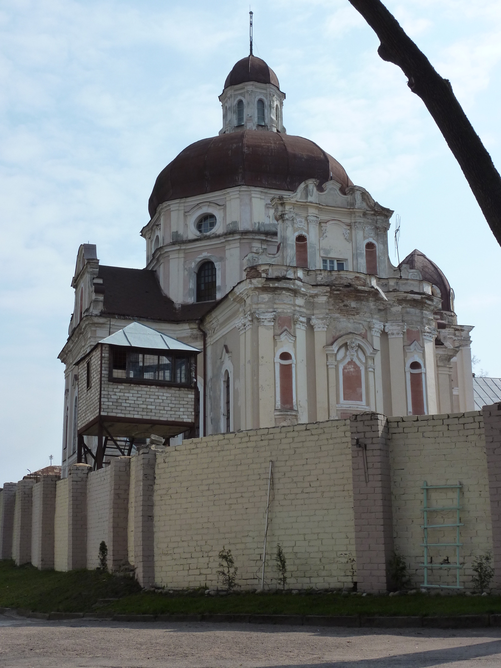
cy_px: 334
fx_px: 926
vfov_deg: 39.7
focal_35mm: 48
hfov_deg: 30.3
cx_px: 250
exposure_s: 1/500
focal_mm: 7.9
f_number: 5.6
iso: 125
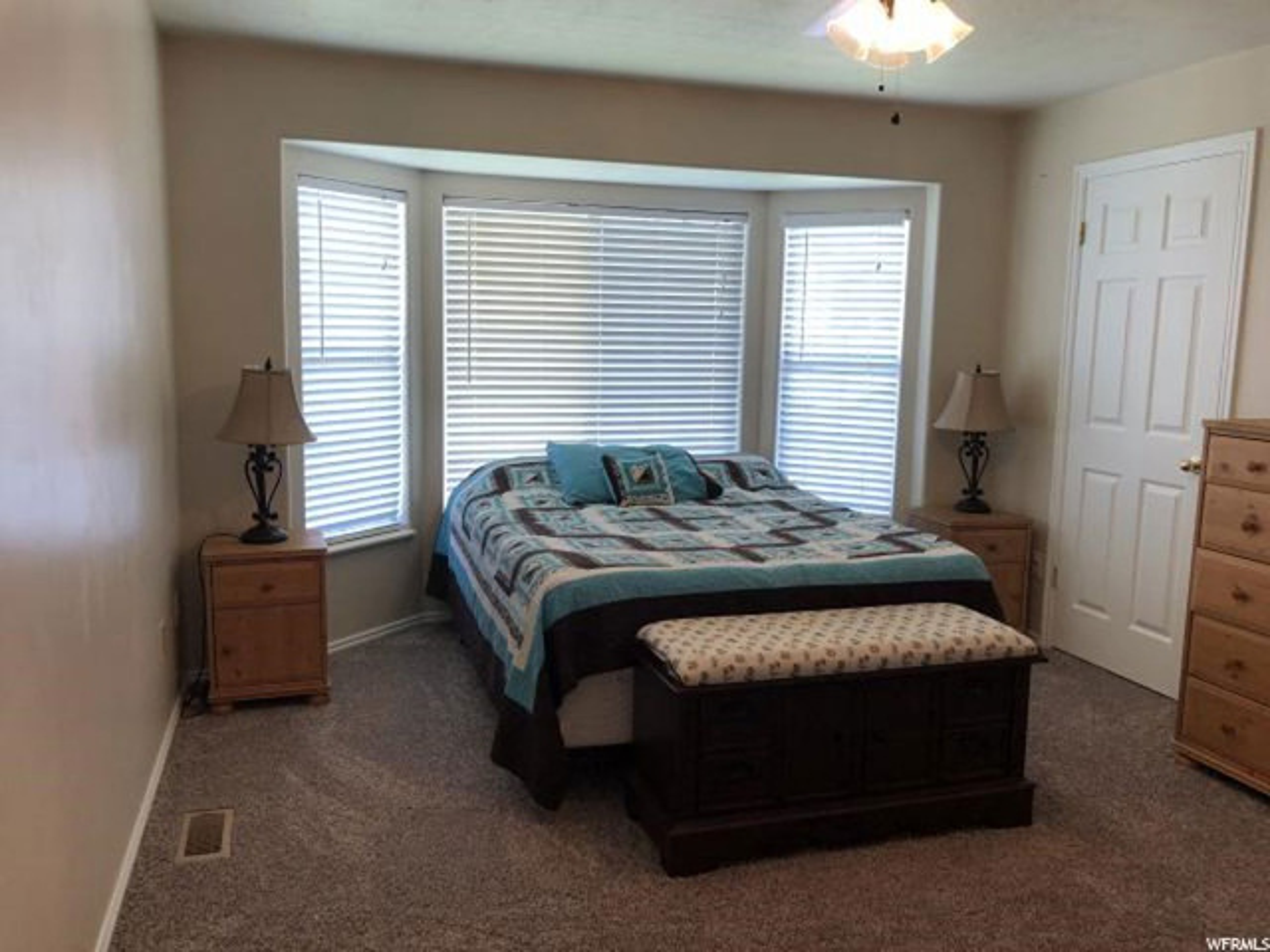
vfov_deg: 49.7
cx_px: 635
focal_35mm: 28
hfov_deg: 63.4
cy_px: 476
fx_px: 1027
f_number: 1.8
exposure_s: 1/30
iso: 25
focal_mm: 3.99
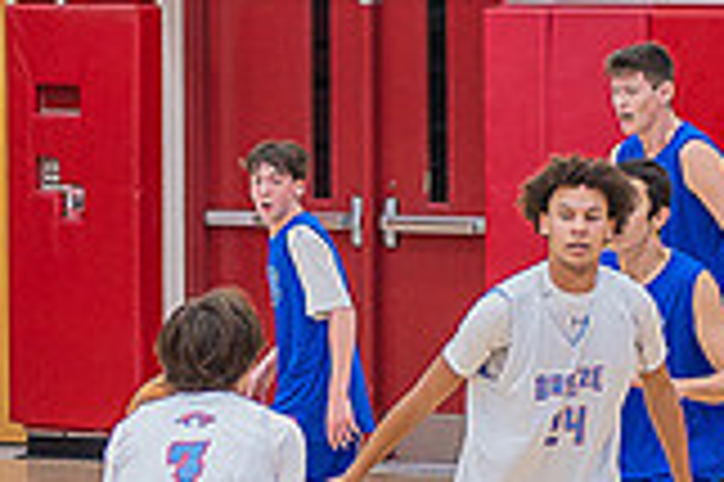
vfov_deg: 3.6
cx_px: 211
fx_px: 7675
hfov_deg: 5.4
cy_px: 221
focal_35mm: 382
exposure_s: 1/250
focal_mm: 95
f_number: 4.5
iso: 1000
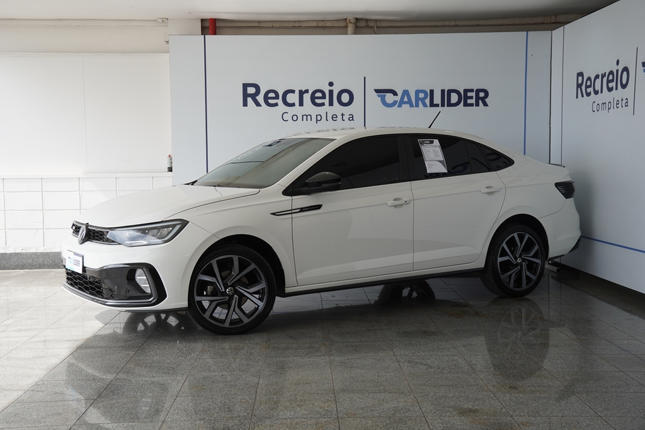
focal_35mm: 45
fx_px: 806
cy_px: 215
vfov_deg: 29.9
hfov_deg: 43.6
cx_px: 322
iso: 100
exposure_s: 1/200
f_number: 4.5
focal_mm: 30
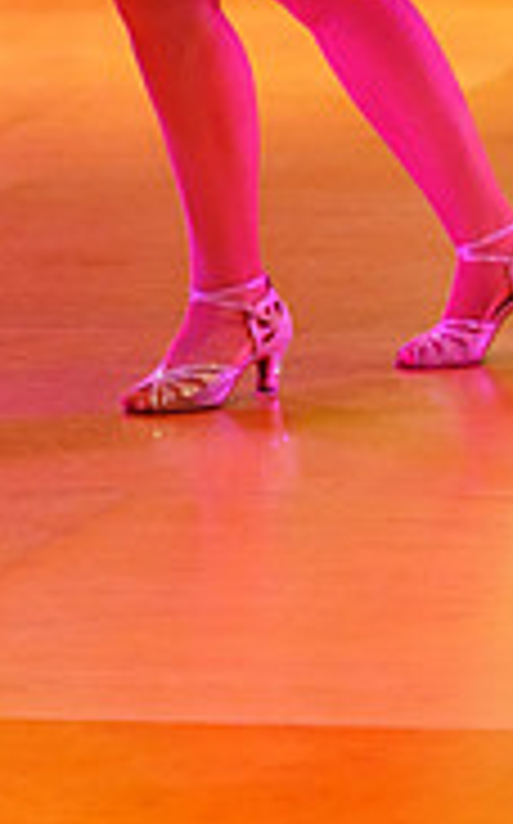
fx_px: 7399
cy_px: -306
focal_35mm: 330
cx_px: -182
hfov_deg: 4.0
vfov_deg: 6.3
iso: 5000
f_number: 2.8
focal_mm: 102
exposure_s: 1/320
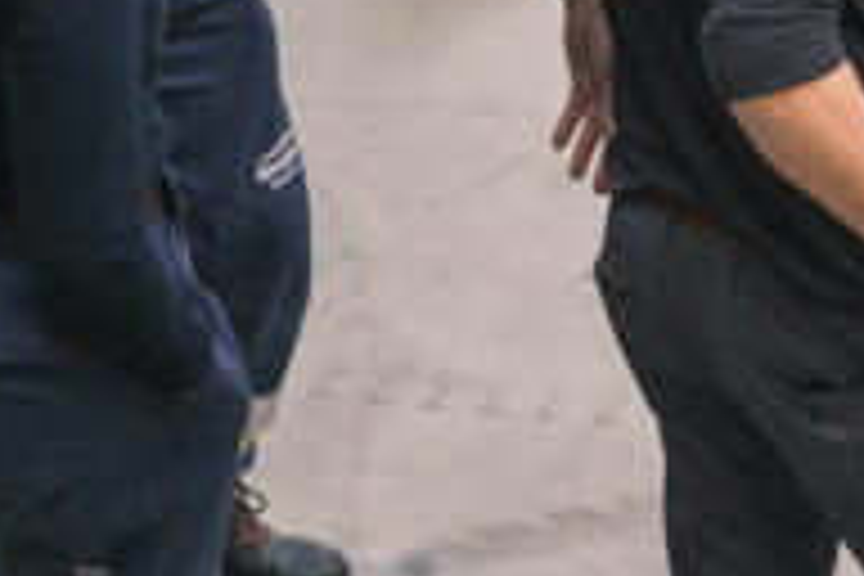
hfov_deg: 7.2
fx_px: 6767
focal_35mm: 282
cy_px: 286
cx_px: 1170
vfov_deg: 4.9
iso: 800
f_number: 2
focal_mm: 35
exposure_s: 1/850
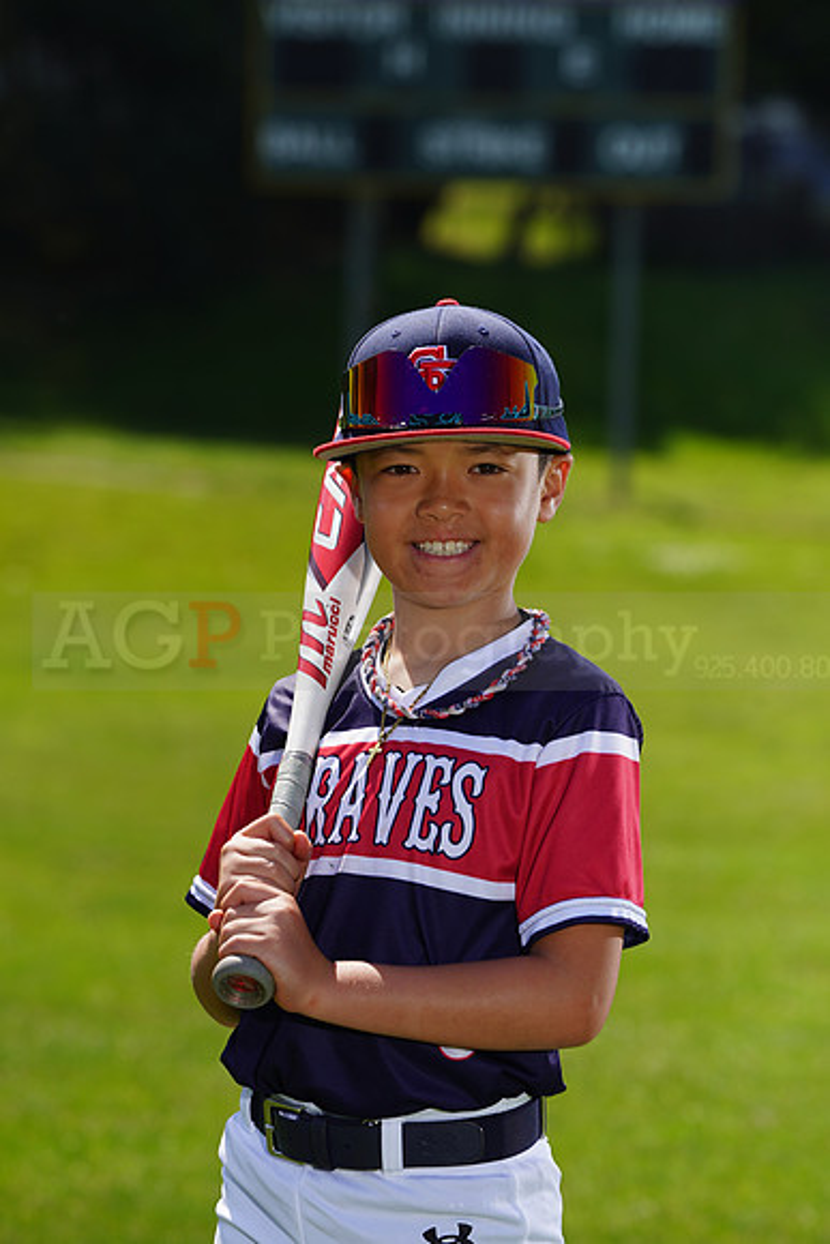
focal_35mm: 209
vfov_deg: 9.8
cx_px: 415
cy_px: 622
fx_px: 7223
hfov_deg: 6.6
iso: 100
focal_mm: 209
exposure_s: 1/250
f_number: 8
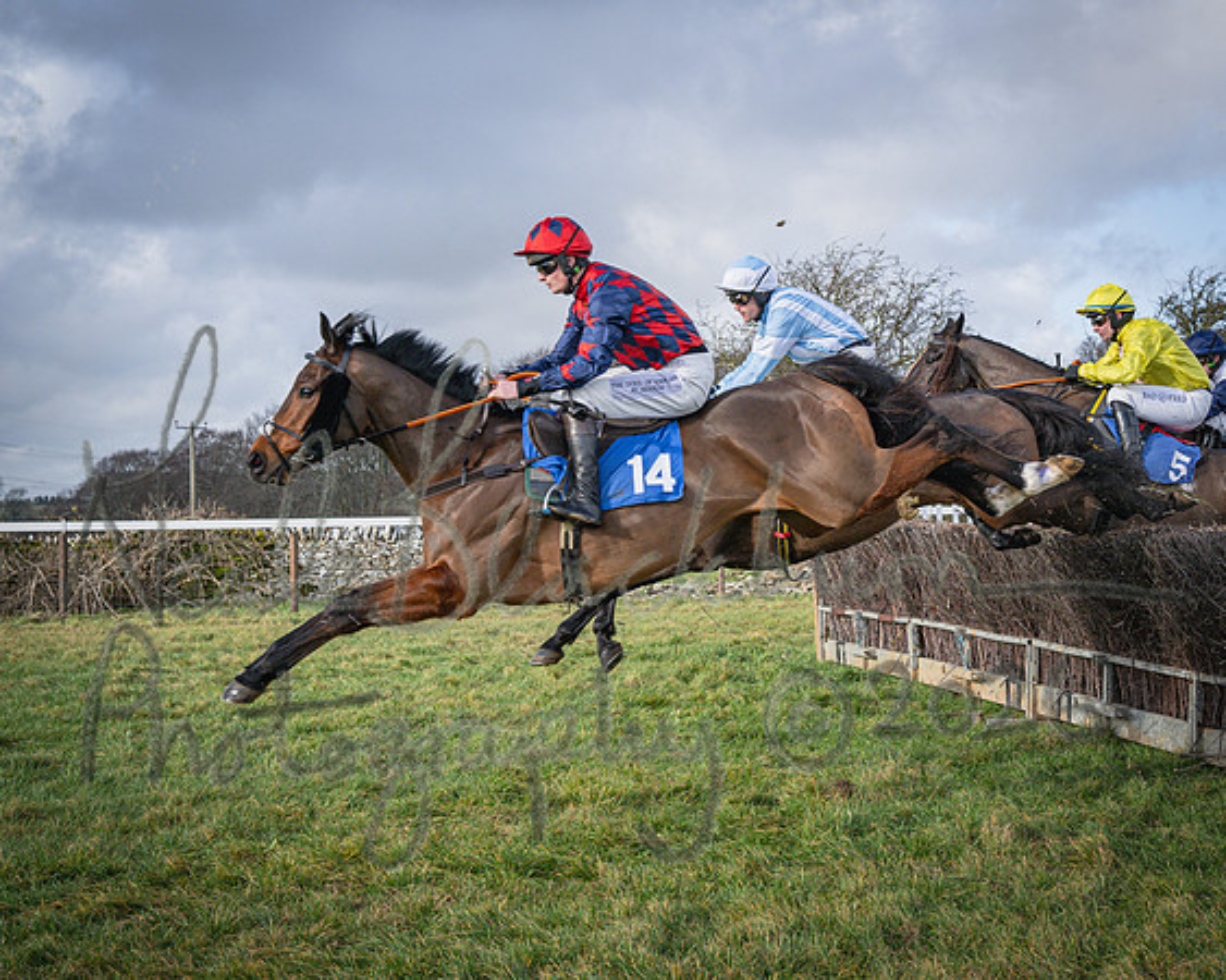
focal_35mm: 58
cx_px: 927
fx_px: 2098
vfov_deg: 26.2
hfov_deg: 31.9
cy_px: 620
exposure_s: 1/1600
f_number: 4
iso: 400
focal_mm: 35
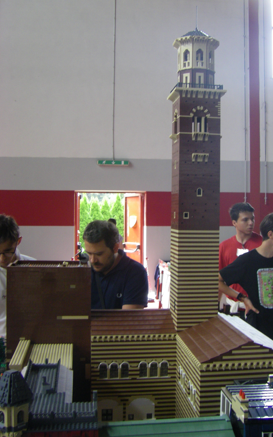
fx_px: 524
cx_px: 174
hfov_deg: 29.1
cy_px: 200
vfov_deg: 45.2
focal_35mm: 44
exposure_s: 1/50
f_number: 3.5
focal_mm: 6.3
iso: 200
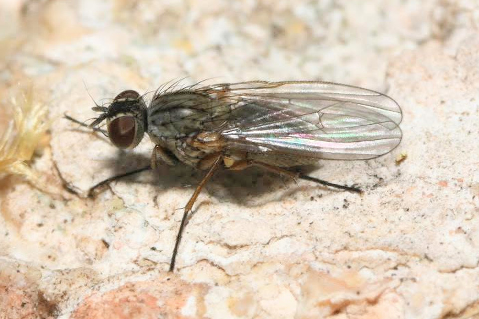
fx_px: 2095
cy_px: 160
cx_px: 240
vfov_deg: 8.7
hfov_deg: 13.0
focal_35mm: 158
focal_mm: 105
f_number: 32
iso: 100
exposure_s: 1/60
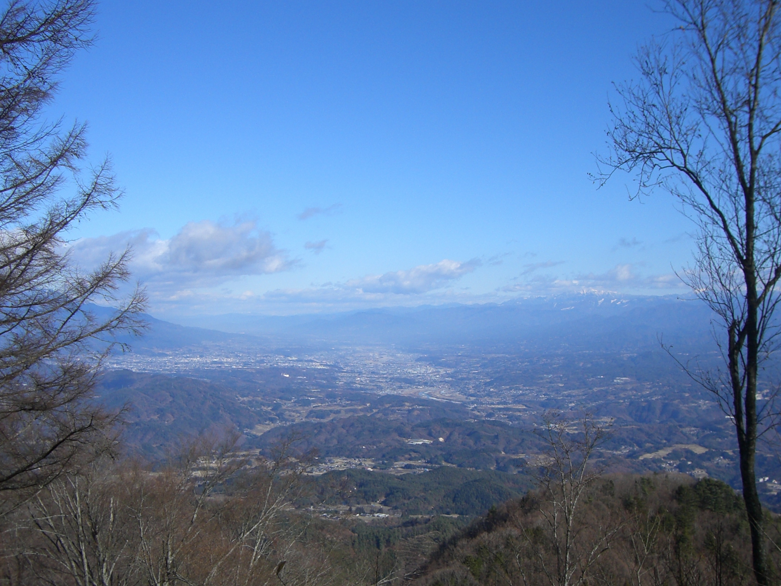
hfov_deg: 42.9
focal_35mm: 44
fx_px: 993
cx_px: 435
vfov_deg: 32.8
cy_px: 324
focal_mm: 6.2
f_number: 4.3
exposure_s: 1/1000
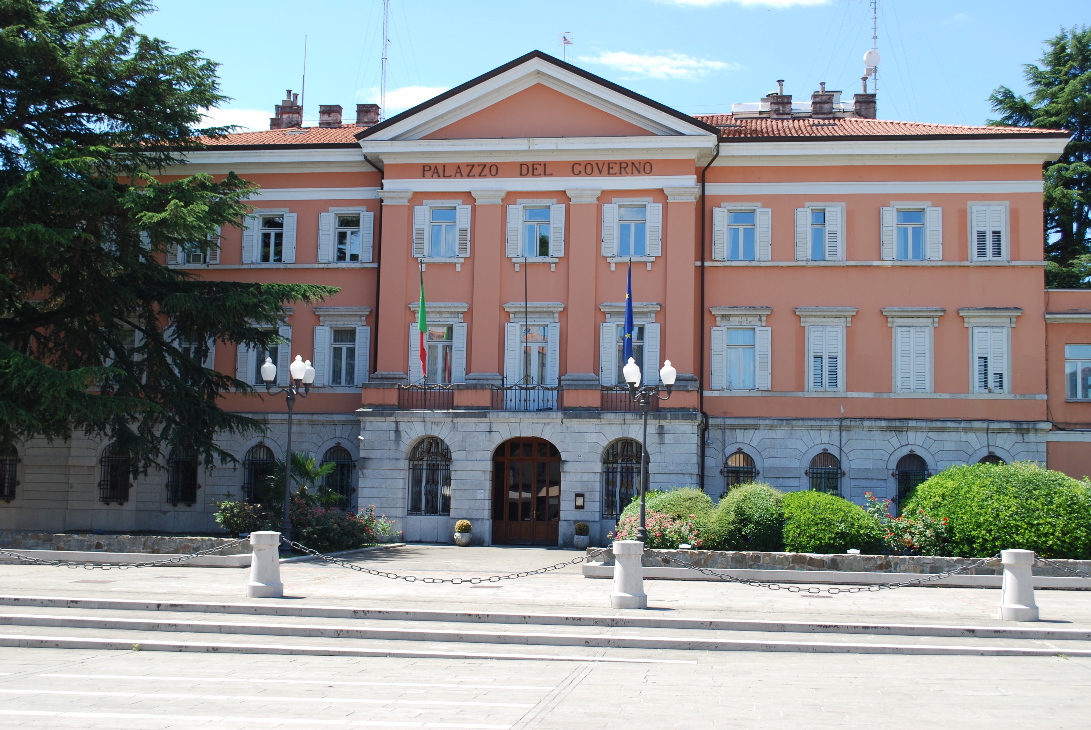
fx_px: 1320
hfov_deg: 44.9
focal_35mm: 44
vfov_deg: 30.9
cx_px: 546
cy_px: 365
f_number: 6.3
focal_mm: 29
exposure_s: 1/160
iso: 100
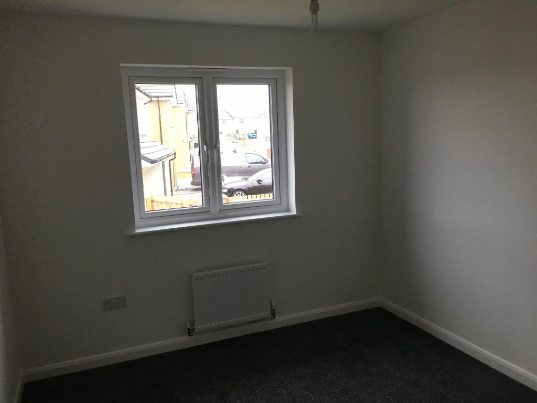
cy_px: 202
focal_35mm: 29
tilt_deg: -8.3
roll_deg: +2.2
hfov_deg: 61.7
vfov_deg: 48.2
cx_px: 268
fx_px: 450
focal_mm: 4.15
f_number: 2.2
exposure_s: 1/33
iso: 50
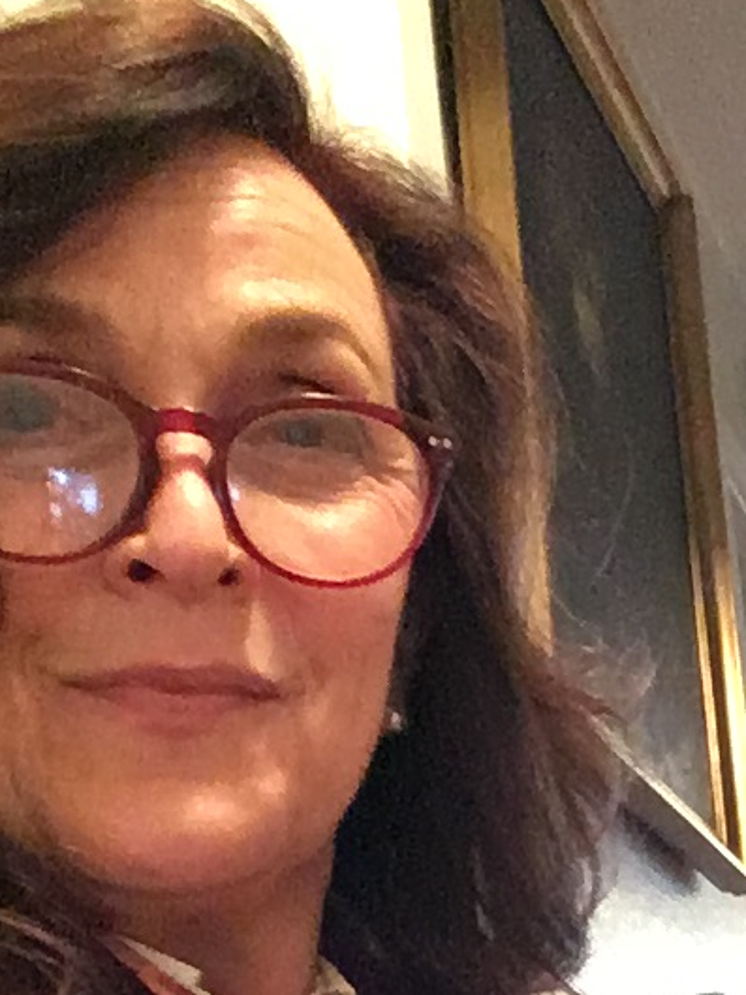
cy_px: 1036
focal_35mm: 75
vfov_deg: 24.6
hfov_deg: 18.9
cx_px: 814
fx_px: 2154
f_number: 2.4
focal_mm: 2.15
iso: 1000
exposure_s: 1/17
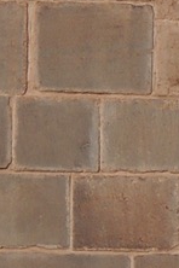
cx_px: 714
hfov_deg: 0.7
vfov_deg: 1.1
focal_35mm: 1870
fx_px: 13946
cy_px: 10
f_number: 4.7
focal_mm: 44.5
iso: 100
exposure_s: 1/500
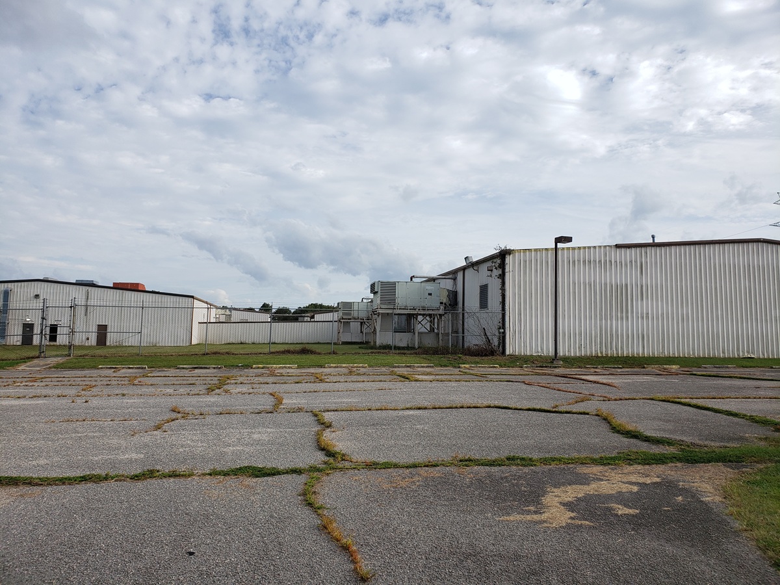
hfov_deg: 67.3
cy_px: 292
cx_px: 390
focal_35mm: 26
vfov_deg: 53.1
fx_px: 586
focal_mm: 4.3
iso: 50
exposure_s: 1/1216
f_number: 2.4
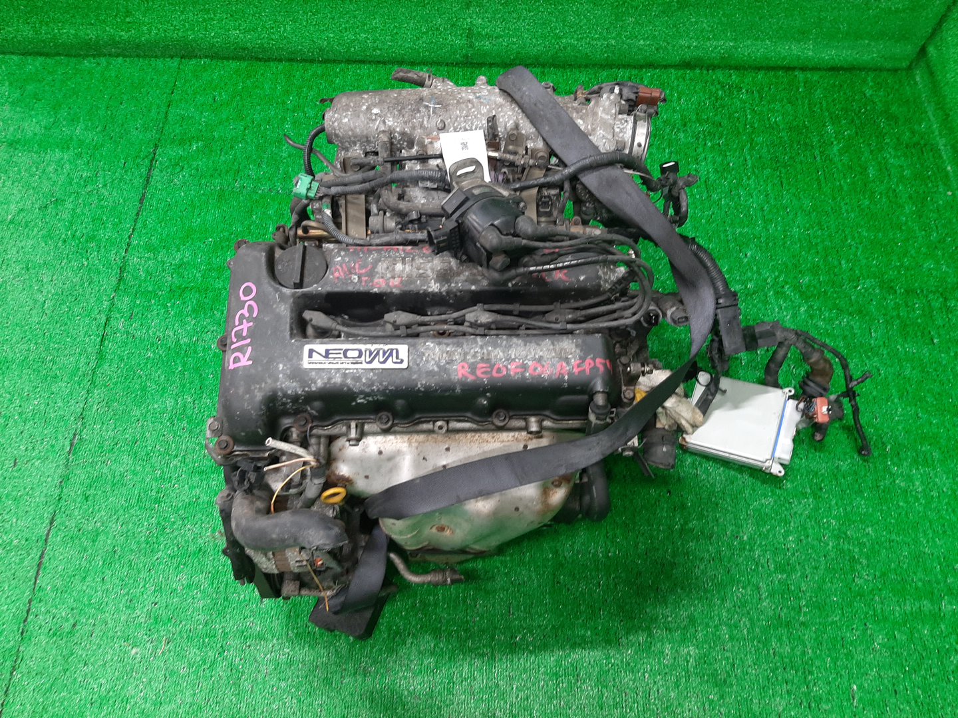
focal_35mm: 26
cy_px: 359
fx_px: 720
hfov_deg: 67.3
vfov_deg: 53.1
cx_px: 479
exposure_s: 1/50
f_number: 1.7
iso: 139
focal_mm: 3.93
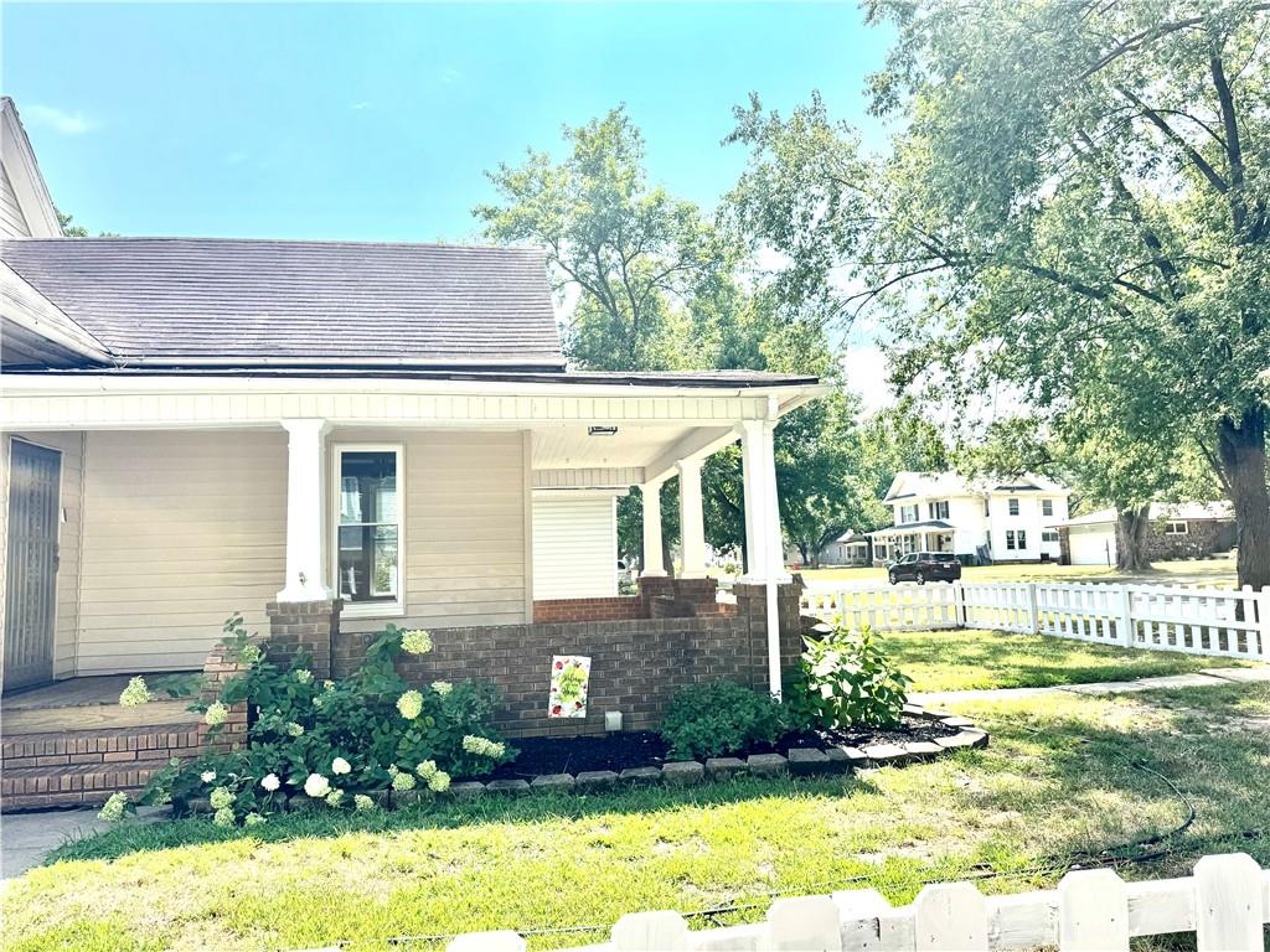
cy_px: 476
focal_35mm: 24
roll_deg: +1.6
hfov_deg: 71.6
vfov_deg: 56.8
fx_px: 881
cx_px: 635
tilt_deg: +4.2
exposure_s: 1/3096
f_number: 1.78
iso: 80
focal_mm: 6.76
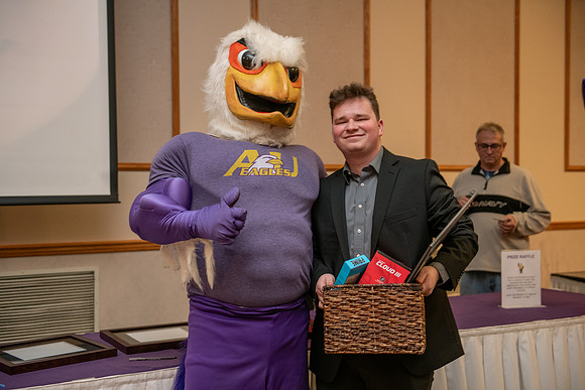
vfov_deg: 27.0
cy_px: 195
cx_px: 292
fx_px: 813
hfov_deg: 39.6
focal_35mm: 50
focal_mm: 50
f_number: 3.2
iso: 1600
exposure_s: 1/160
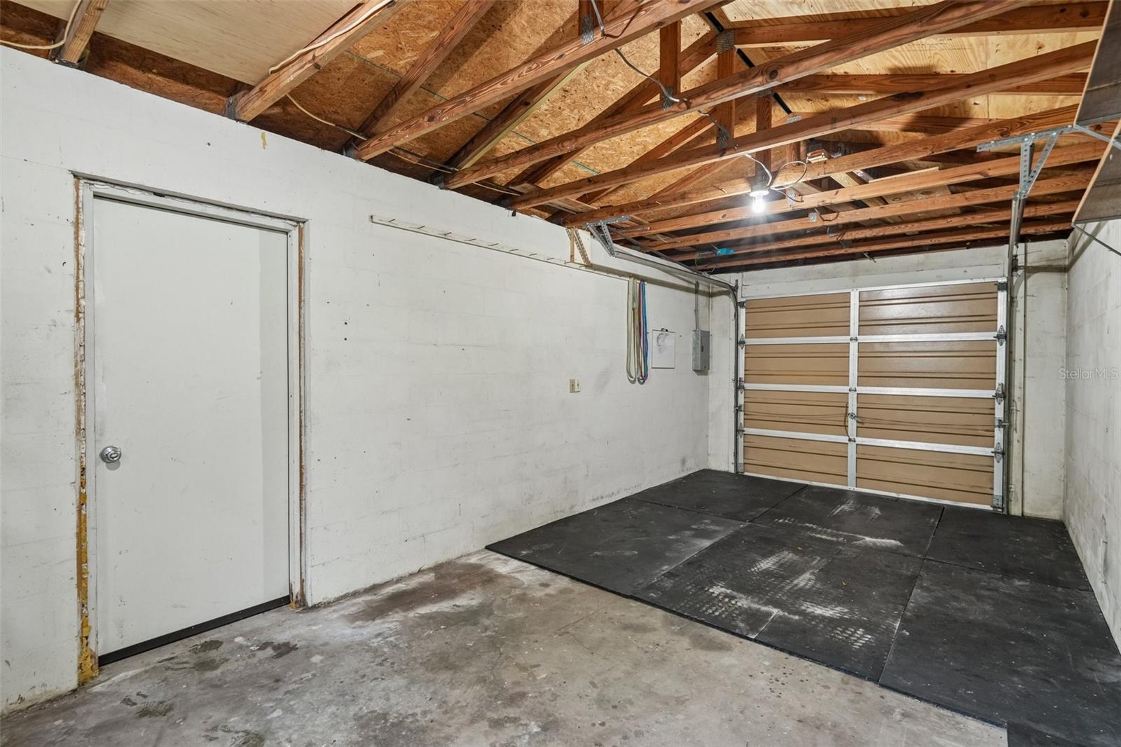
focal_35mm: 17
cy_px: 374
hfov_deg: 93.3
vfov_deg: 70.4
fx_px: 529
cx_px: 560
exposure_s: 1/5
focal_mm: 17
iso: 800
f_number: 8
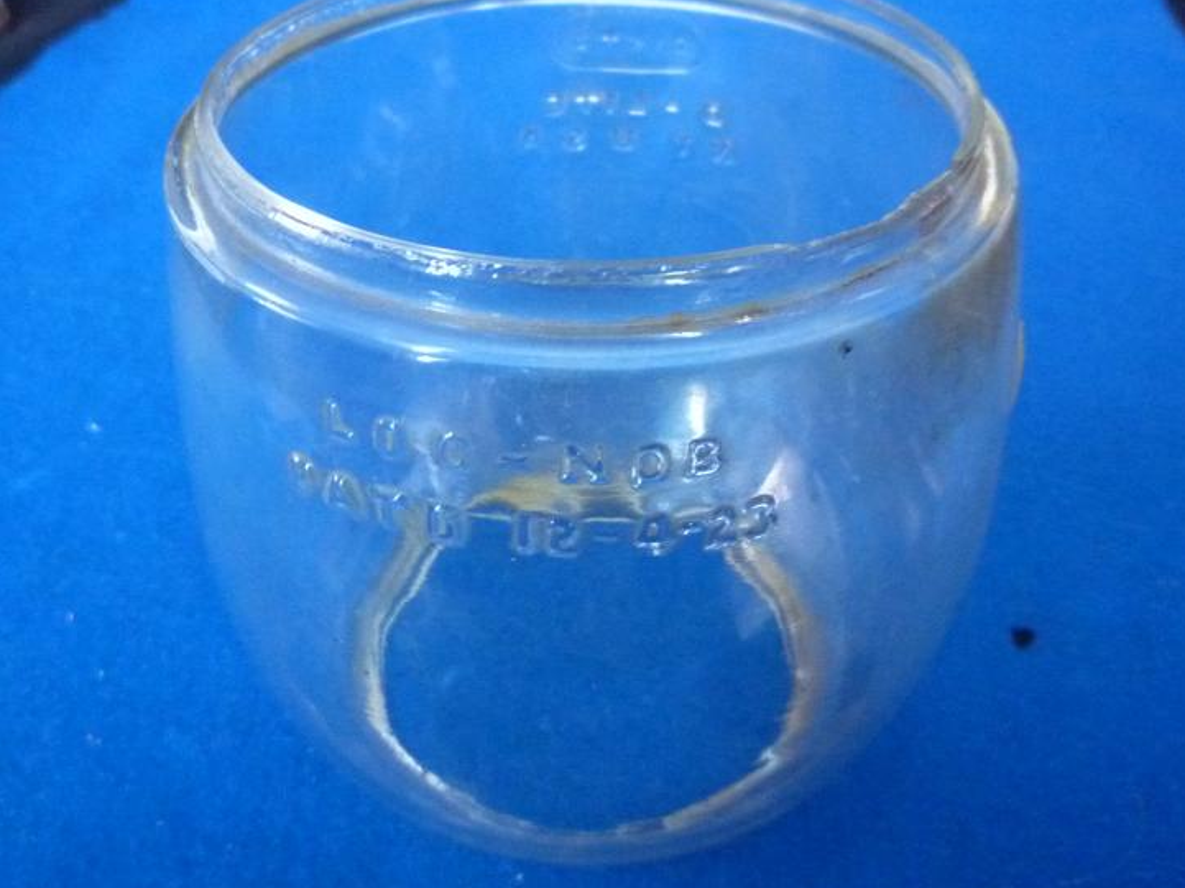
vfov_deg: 42.9
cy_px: 410
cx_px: 567
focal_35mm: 33
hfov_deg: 55.4
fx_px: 1129
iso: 800
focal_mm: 5.2
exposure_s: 1/15
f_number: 3.3
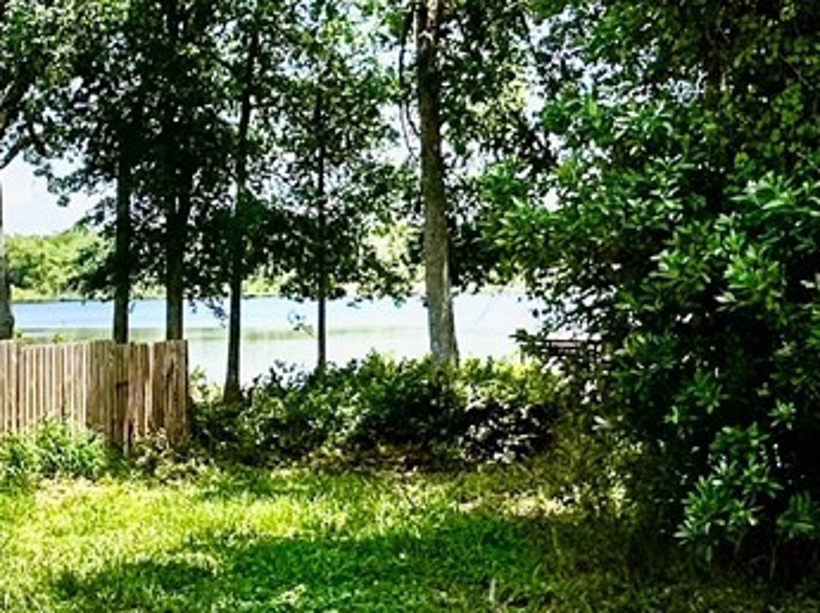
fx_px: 1538
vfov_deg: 22.5
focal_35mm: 65
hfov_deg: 29.6
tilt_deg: -2.0
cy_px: 316
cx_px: 269
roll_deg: +0.3
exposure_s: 1/640
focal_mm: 2.22
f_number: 2.2
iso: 40
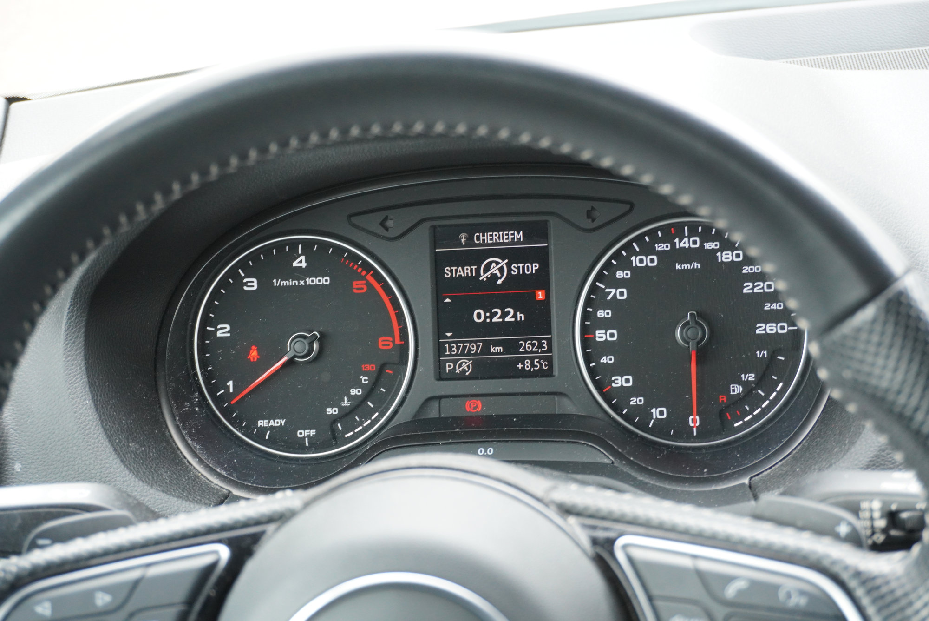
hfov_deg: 35.0
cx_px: 464
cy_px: 310
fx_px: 1472
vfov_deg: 23.8
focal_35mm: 57
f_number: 5.6
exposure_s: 1/60
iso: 1250
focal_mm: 38
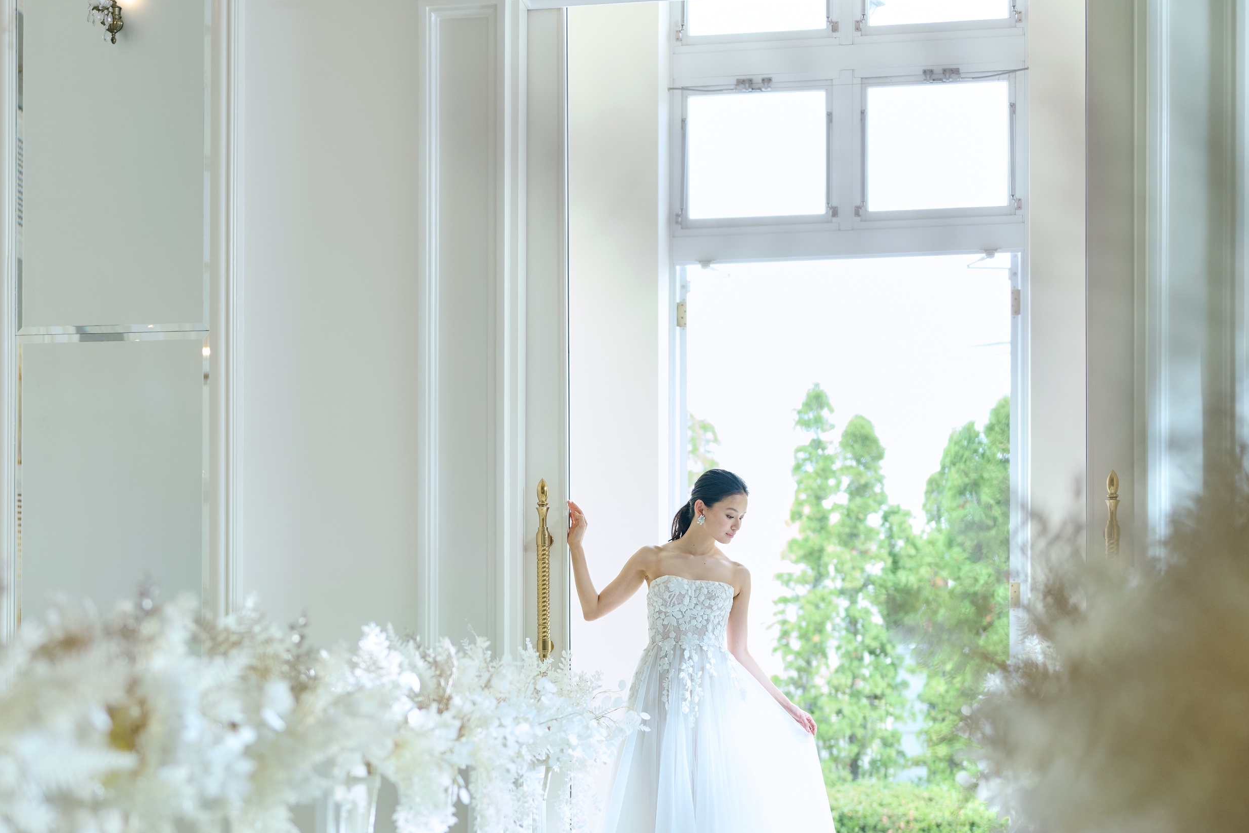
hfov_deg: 23.9
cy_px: 674
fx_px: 2914
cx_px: 292
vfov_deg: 16.1
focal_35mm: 84
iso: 200
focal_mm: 50
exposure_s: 1/200
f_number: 1.8
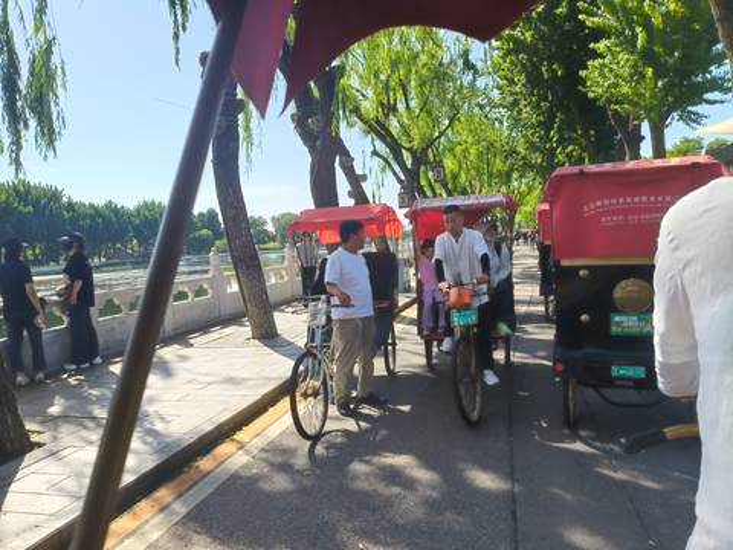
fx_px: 551
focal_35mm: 26
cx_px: 366
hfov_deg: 67.3
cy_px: 275
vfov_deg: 53.1
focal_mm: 4.84
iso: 80
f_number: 1.8
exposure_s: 1/1575
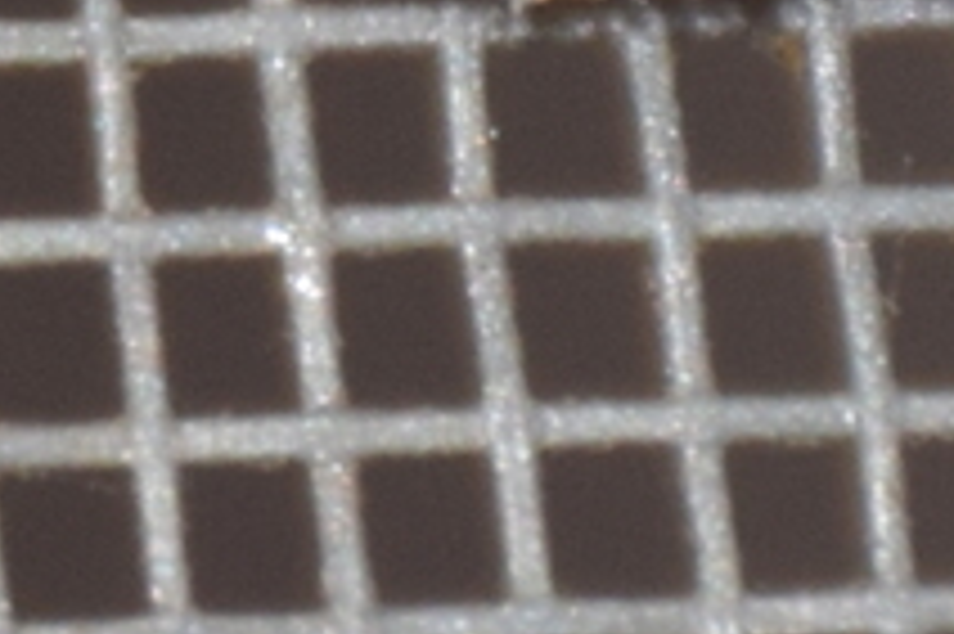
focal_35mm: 953
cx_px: 644
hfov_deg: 2.2
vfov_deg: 1.4
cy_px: -643
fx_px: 25234
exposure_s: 1/60
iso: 320
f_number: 7.1
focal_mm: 140
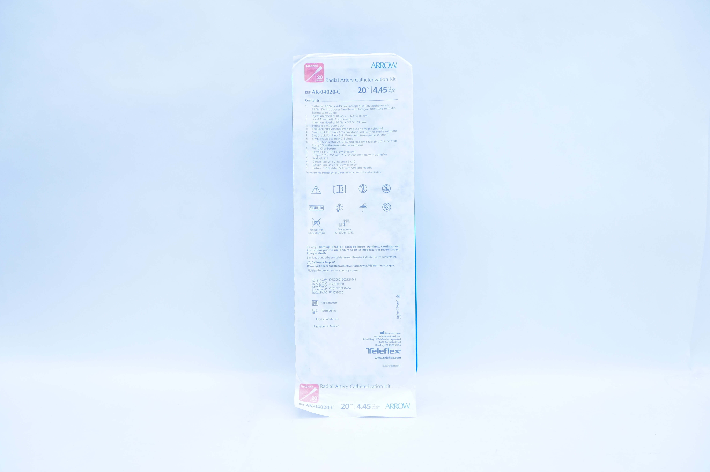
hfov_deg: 67.4
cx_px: 355
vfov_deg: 47.8
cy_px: 236
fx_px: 532
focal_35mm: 27
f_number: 5.6
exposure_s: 1/125
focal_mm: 18
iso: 800
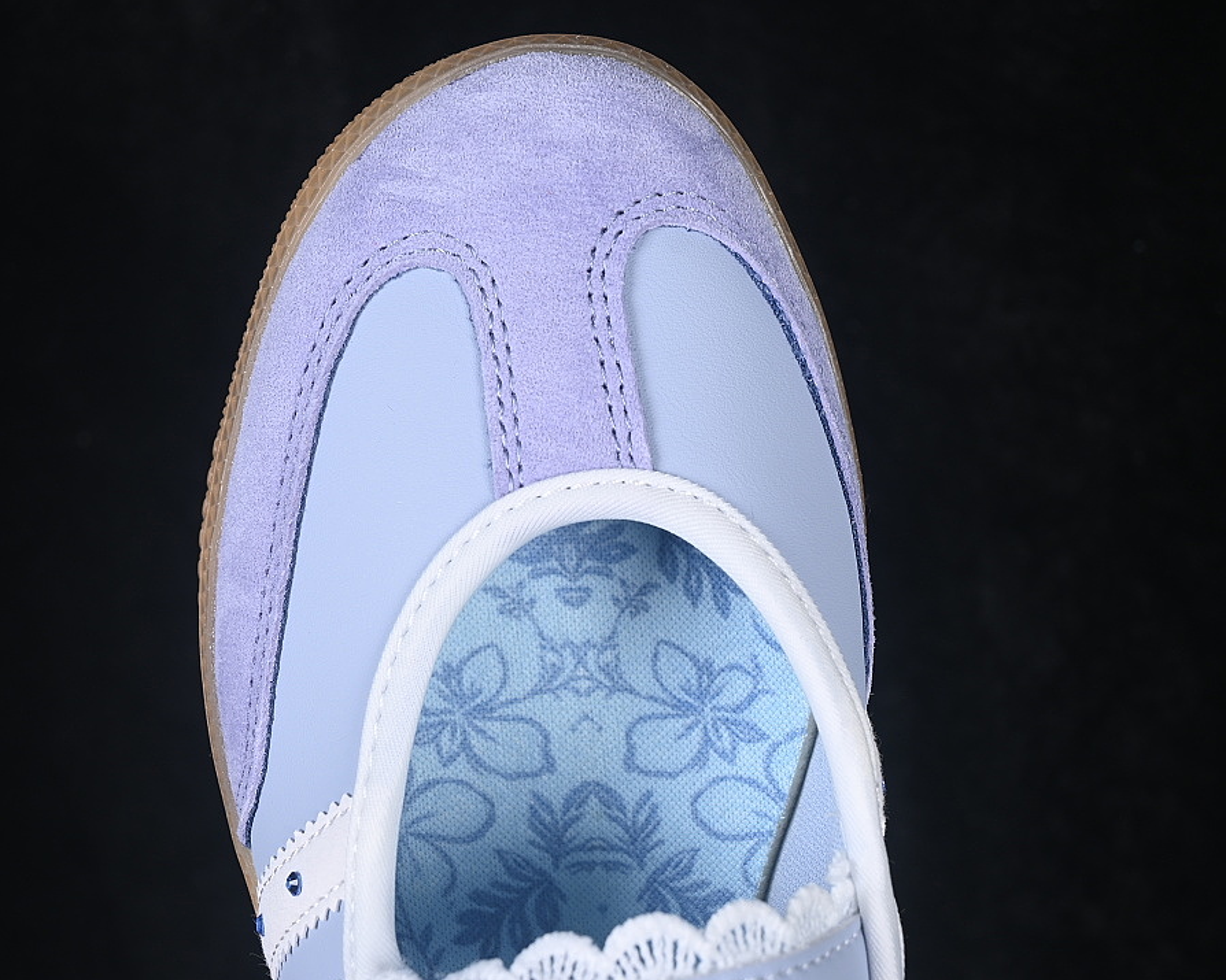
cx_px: 542
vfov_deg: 18.1
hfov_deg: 22.5
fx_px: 3084
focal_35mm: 85
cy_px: 491
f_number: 7.1
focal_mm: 50
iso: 160
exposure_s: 1/80
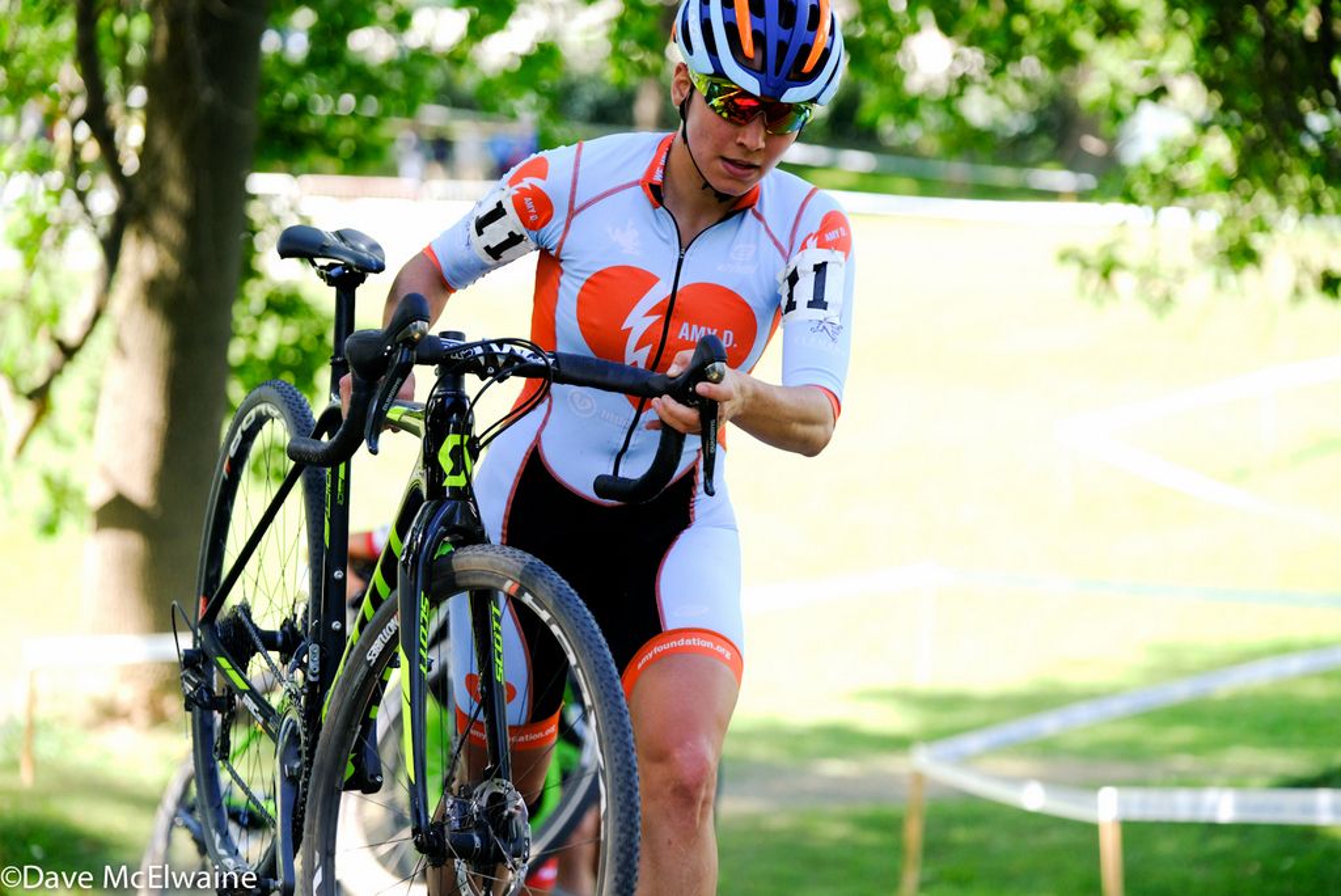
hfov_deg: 16.3
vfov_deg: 10.9
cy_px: 448
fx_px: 4696
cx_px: 670
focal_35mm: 126
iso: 640
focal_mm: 83.8
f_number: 2.8
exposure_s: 1/1000
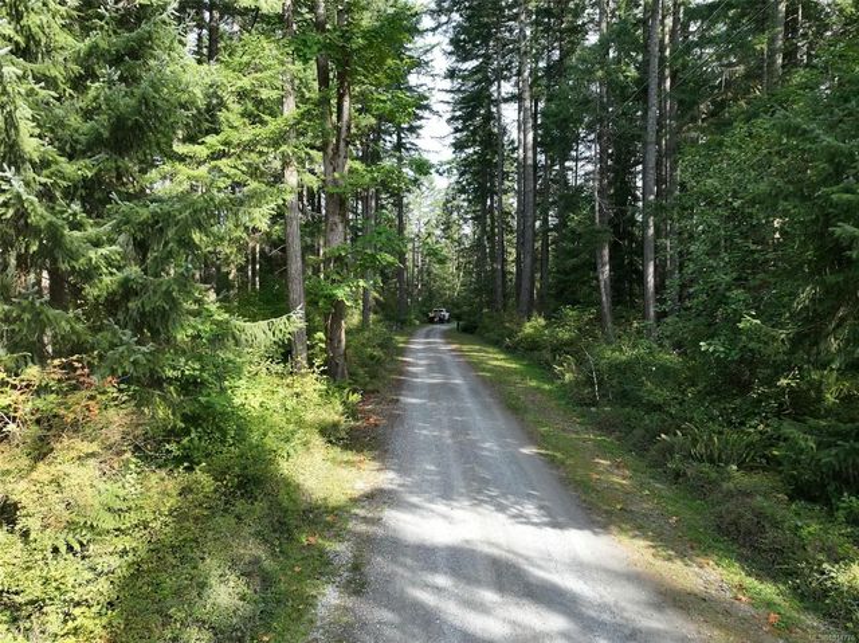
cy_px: 322
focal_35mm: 24
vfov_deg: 56.8
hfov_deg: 71.6
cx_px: 430
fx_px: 595
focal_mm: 12.29
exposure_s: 1/320
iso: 130
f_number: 2.8
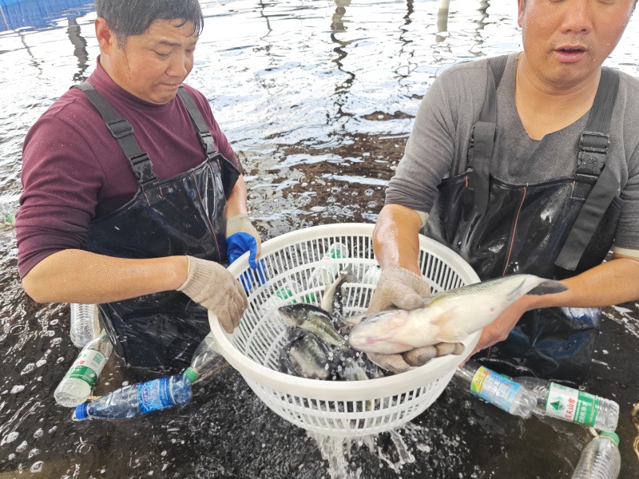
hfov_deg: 73.9
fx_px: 425
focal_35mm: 23
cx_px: 320
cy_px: 240
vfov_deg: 58.9
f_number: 1.8
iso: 125
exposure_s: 1/329
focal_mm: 5.43
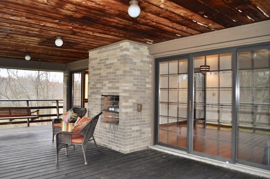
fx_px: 202
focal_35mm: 27
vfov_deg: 47.8
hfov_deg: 67.4
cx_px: 135
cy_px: 90
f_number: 3.5
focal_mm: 18
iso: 720
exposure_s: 1/125
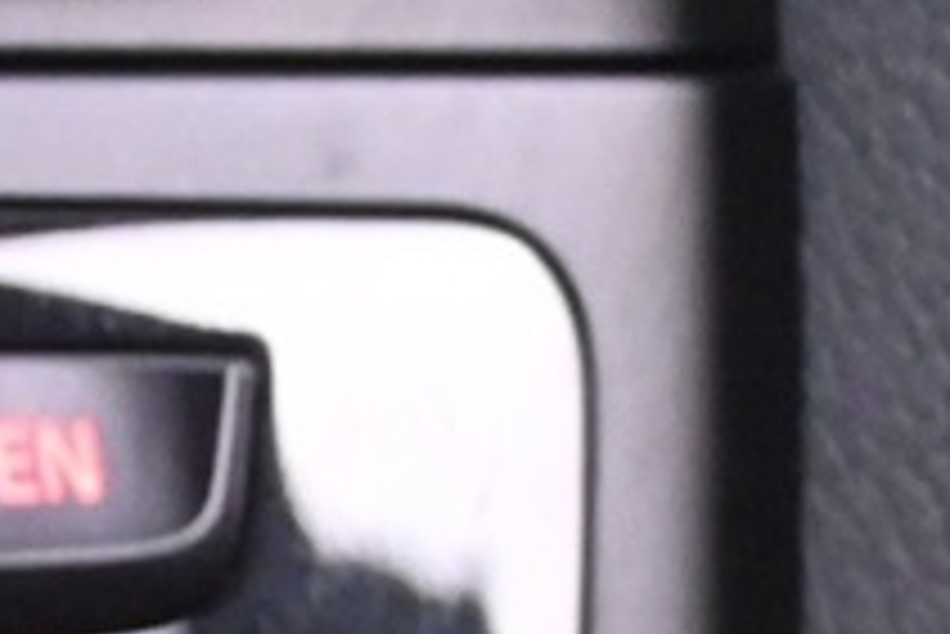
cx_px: -1986
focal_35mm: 299
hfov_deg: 6.3
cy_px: 2293
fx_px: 7895
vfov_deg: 4.3
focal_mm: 26
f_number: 4.5
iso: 3200
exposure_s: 1/6
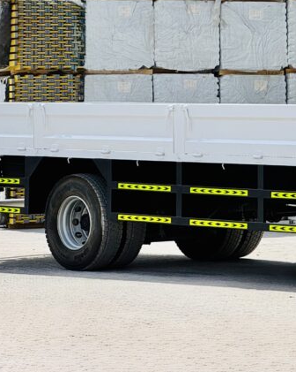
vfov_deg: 10.5
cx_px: 341
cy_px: 53
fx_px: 2007
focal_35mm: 183
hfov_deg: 8.4
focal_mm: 9
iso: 25
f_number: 2.8
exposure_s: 1/815
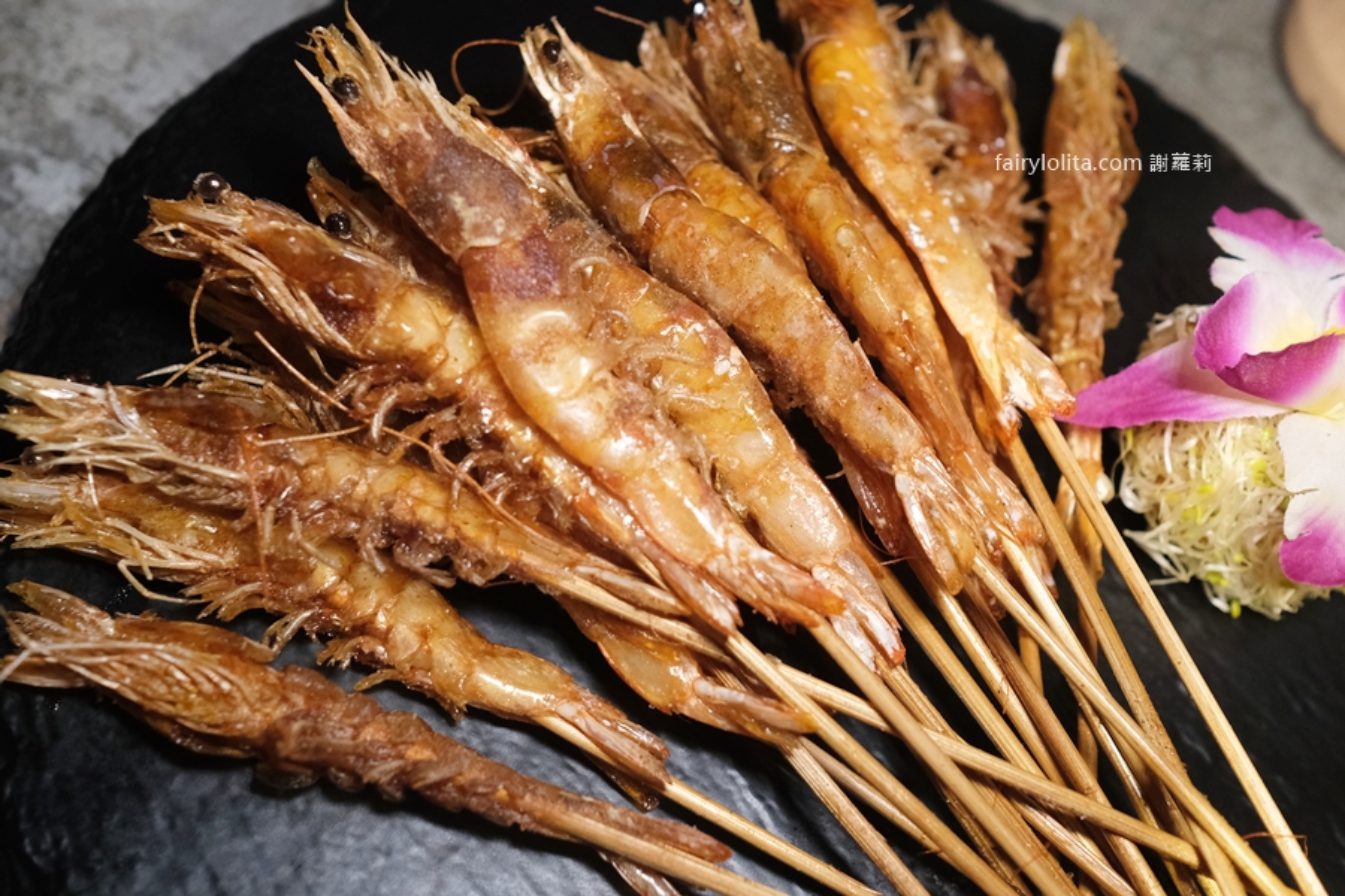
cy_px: 448
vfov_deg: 37.9
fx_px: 1308
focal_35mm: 35
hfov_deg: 54.4
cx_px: 672
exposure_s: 1/280
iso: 2000
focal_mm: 23
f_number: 2.8
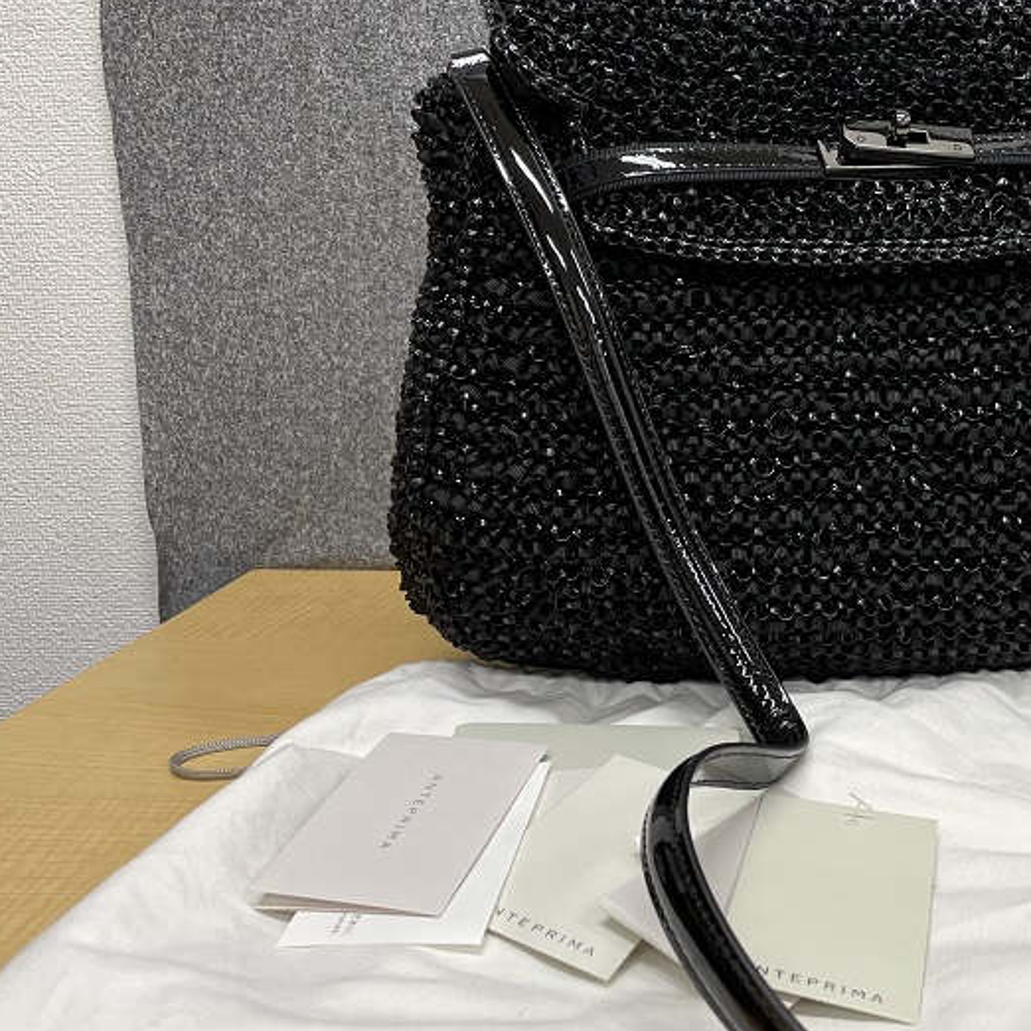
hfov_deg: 36.9
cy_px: 433
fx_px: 1483
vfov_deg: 38.2
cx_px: 839
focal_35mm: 44
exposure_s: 1/121
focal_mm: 4.2
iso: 125
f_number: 1.6
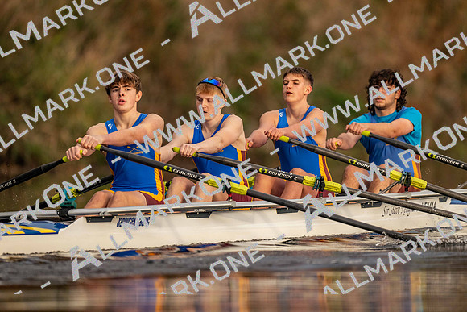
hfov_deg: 3.4
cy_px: 156
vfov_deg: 2.3
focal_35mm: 600
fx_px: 7785
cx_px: 234
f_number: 4
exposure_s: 1/2500
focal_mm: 600
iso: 1400
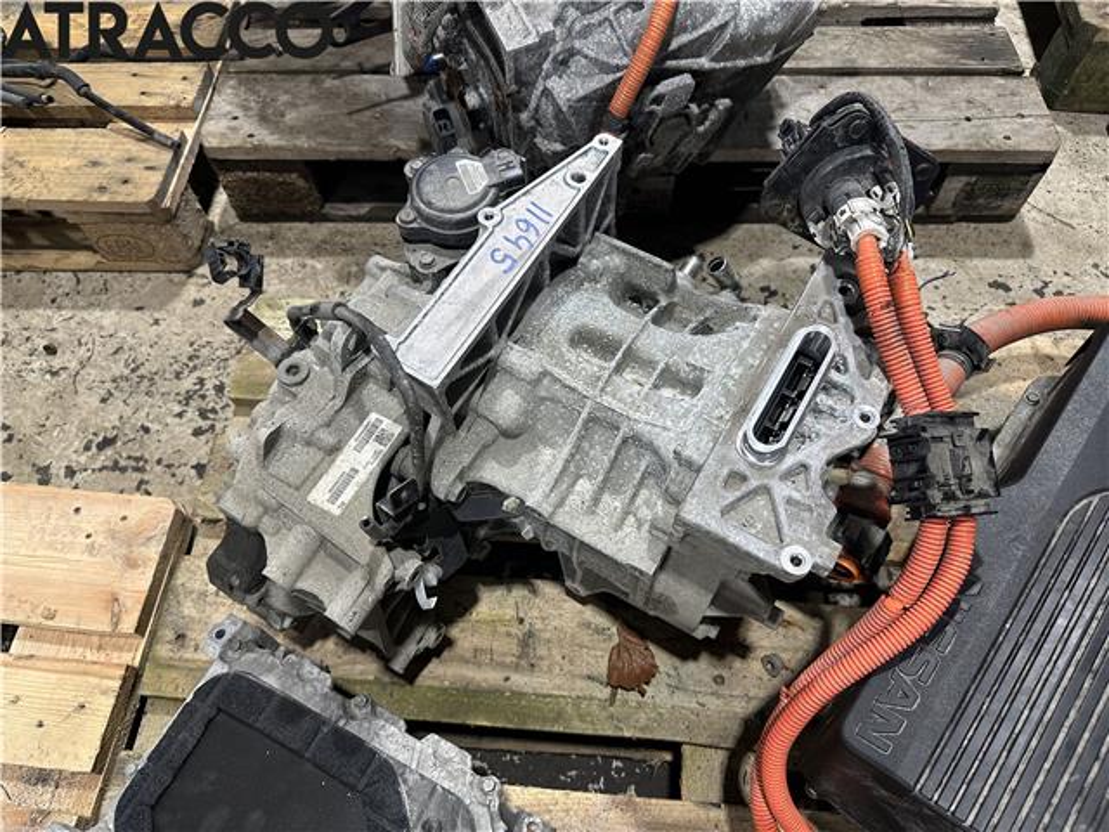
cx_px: 554
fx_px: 769
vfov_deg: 56.8
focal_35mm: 24
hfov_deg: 71.6
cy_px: 416
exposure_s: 1/100
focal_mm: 6.86
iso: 160
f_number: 1.78
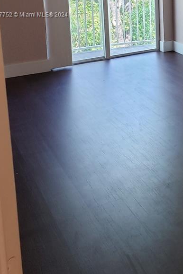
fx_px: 427
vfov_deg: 33.3
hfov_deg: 23.0
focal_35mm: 56
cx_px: 194
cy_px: 15
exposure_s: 1/60
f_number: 2.4
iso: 125
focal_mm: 4.3
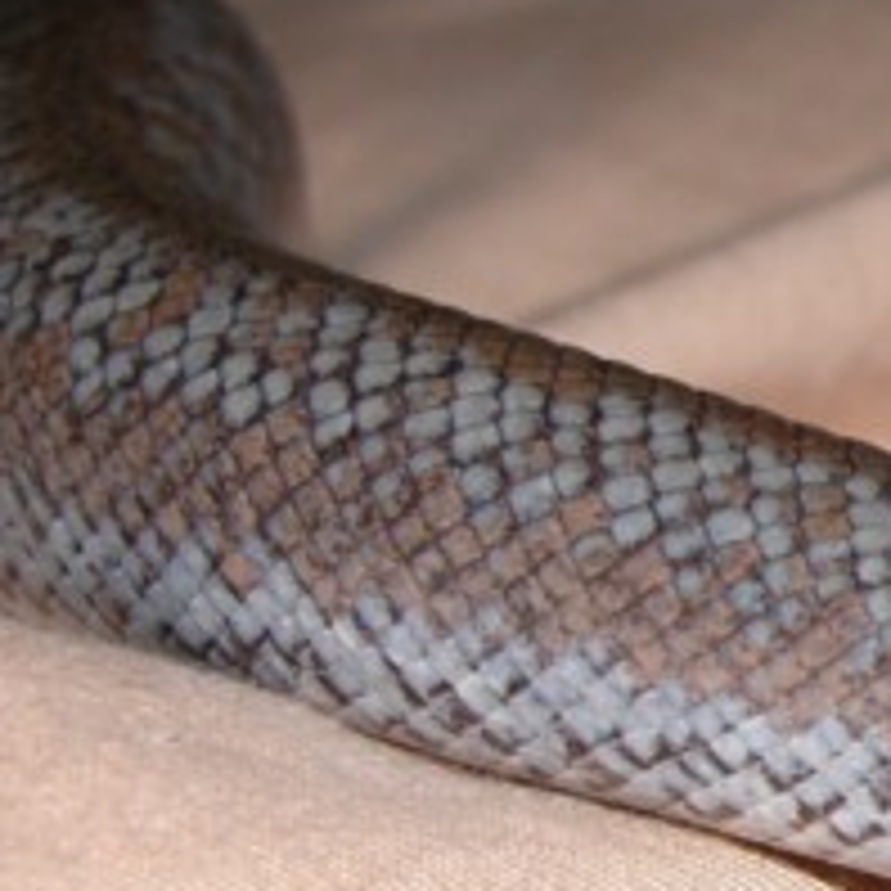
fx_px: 6057
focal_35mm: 208
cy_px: 529
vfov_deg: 8.4
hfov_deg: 8.2
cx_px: 1472
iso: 100
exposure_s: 1/60.3
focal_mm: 15.7
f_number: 3.2
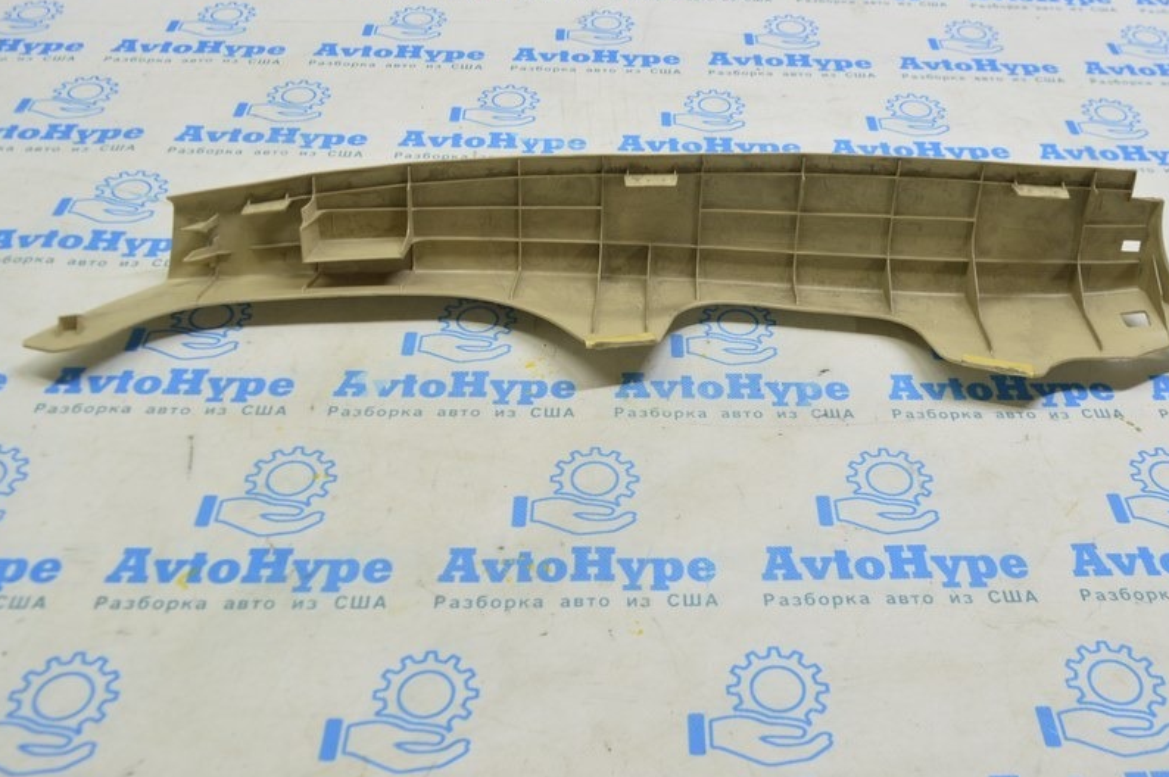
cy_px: 292
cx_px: 691
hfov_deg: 47.6
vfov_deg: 32.7
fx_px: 1319
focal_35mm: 41
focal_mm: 21
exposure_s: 1/20
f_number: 5.6
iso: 400
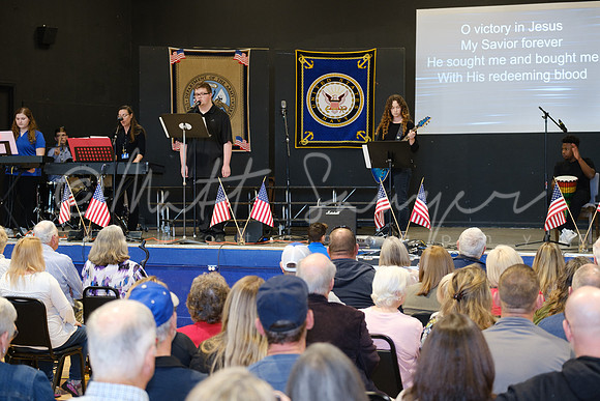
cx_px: 300
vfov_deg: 18.2
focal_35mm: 75
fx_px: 1250
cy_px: 200
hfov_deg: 27.0
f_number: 3.2
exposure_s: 1/100
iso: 1600
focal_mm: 50
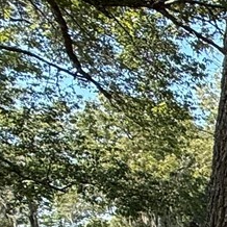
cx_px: 695
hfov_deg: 11.1
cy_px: 314
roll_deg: -0.3
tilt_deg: -5.7
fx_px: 675
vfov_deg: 17.6
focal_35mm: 91
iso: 64
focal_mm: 2.22
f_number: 2.2
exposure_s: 1/527
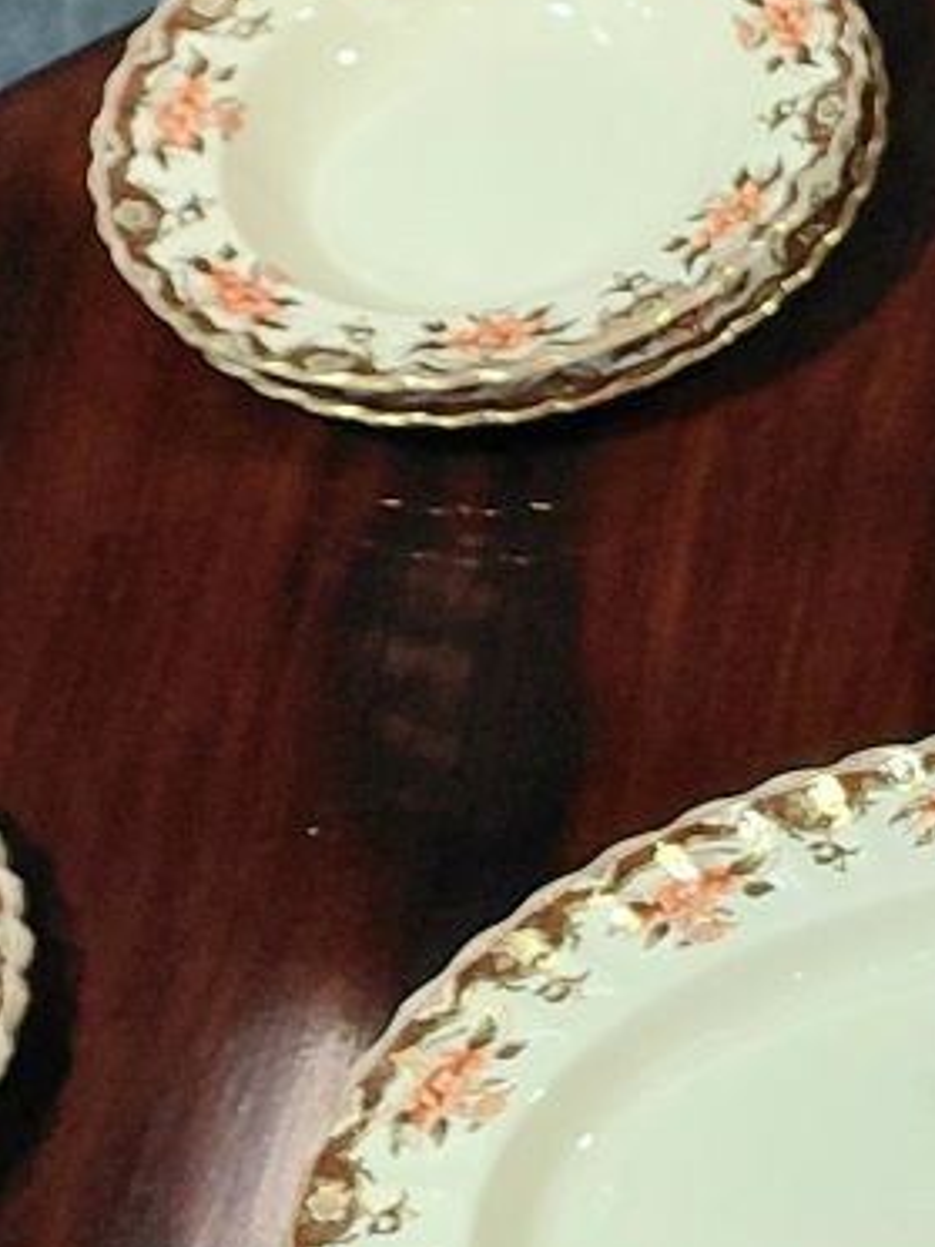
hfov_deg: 9.2
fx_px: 4934
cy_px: 1391
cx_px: 2557
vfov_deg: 14.1
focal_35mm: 137
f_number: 1.8
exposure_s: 1/120
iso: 64
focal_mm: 4.69
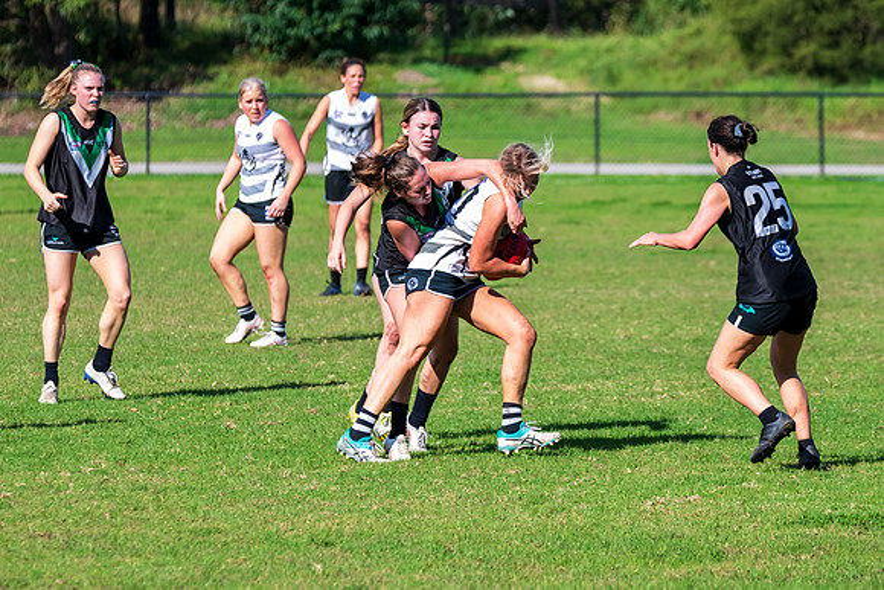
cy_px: 280
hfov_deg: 5.9
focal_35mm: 351
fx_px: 8626
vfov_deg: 3.9
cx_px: 418
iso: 800
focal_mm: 280
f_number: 8
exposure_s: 1/2000
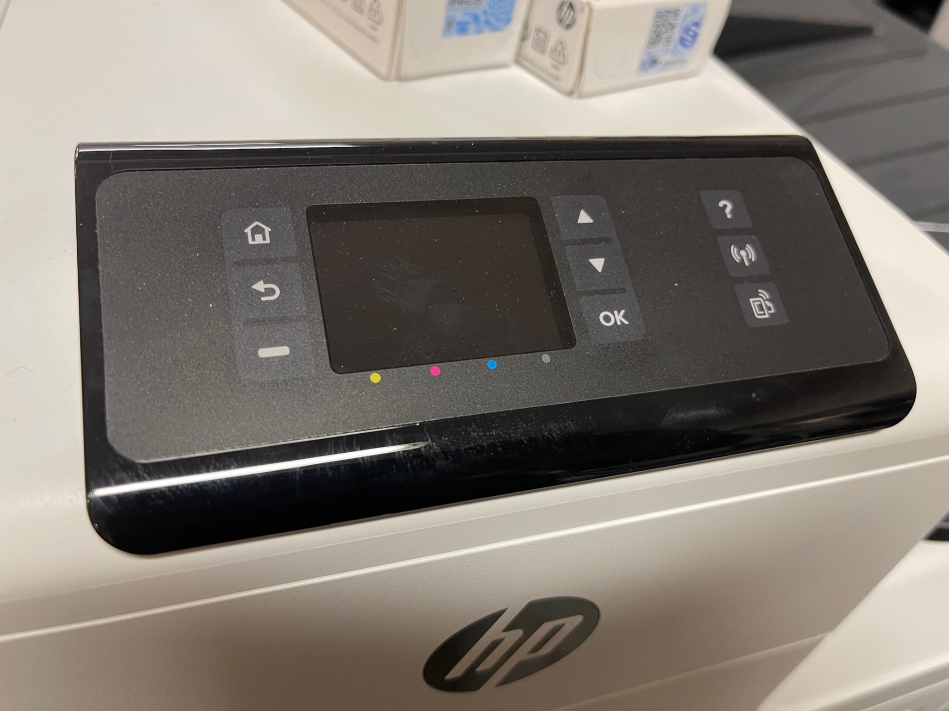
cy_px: 356
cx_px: 474
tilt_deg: -43.0
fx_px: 713
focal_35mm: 26
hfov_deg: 67.3
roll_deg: -11.6
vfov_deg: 53.0
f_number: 1.6
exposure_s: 1/50
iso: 160
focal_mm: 5.1
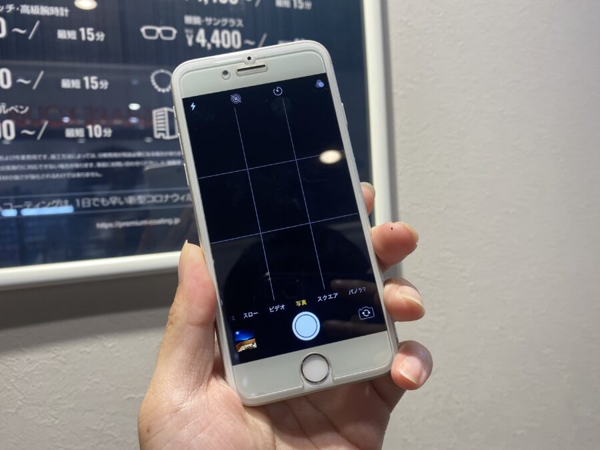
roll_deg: +4.0
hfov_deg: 67.3
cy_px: 225
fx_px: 451
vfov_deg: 53.1
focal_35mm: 26
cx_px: 300
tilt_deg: -2.6
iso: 80
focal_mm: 4.25
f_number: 1.8
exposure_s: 1/100
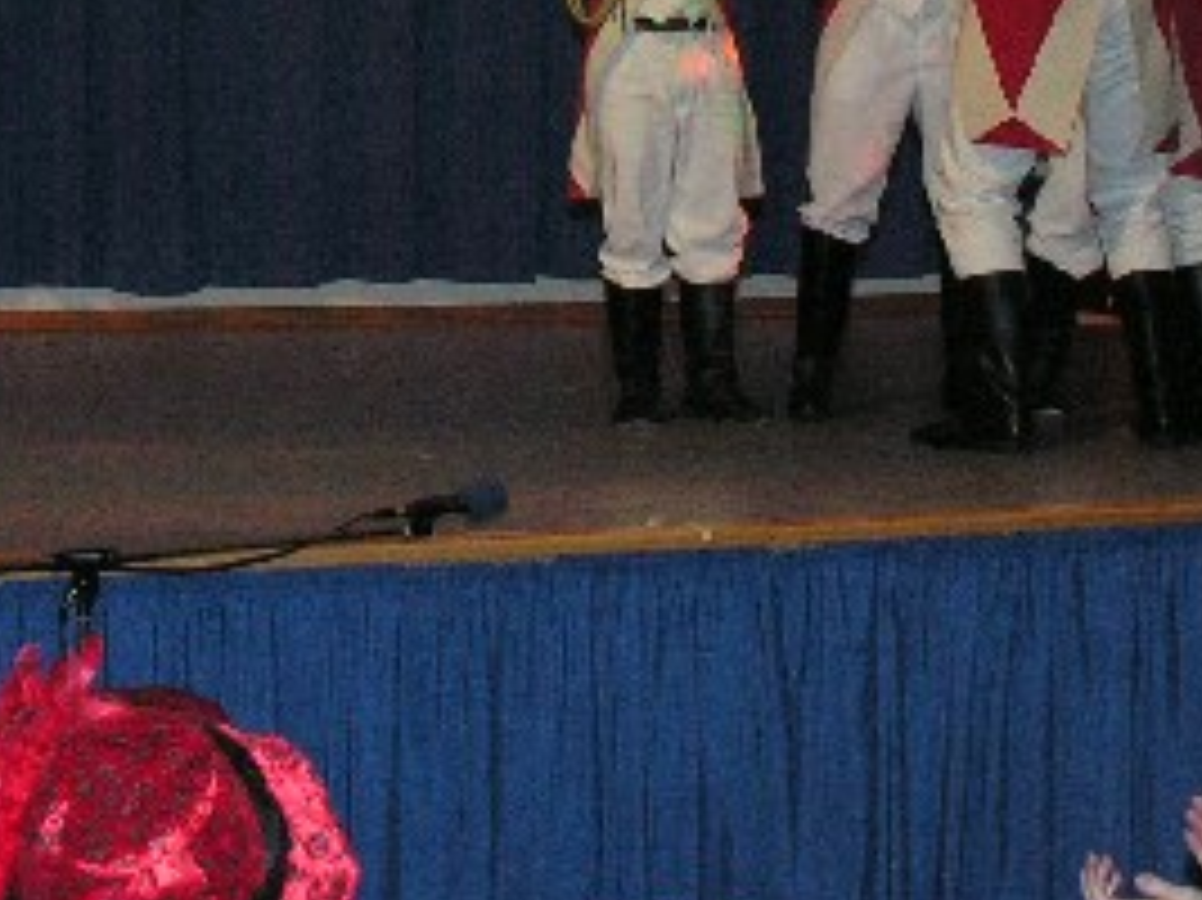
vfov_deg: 13.8
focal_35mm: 105
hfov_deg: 18.7
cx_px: 509
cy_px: -104
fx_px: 3644
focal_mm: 8.9
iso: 200
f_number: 4
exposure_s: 1/60.1
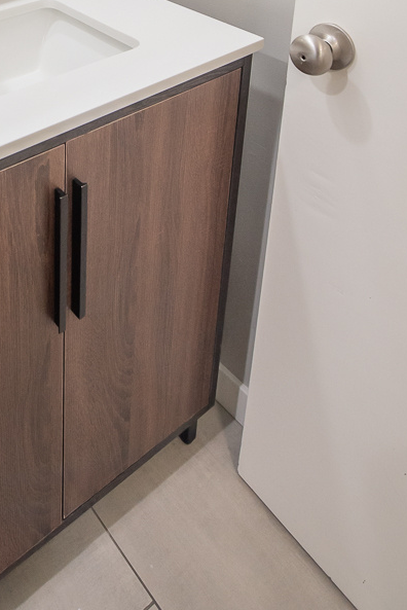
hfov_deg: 35.0
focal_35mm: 34
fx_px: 576
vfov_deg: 43.5
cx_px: -7
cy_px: -57
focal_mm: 14
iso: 1000
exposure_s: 1/250
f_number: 3.5
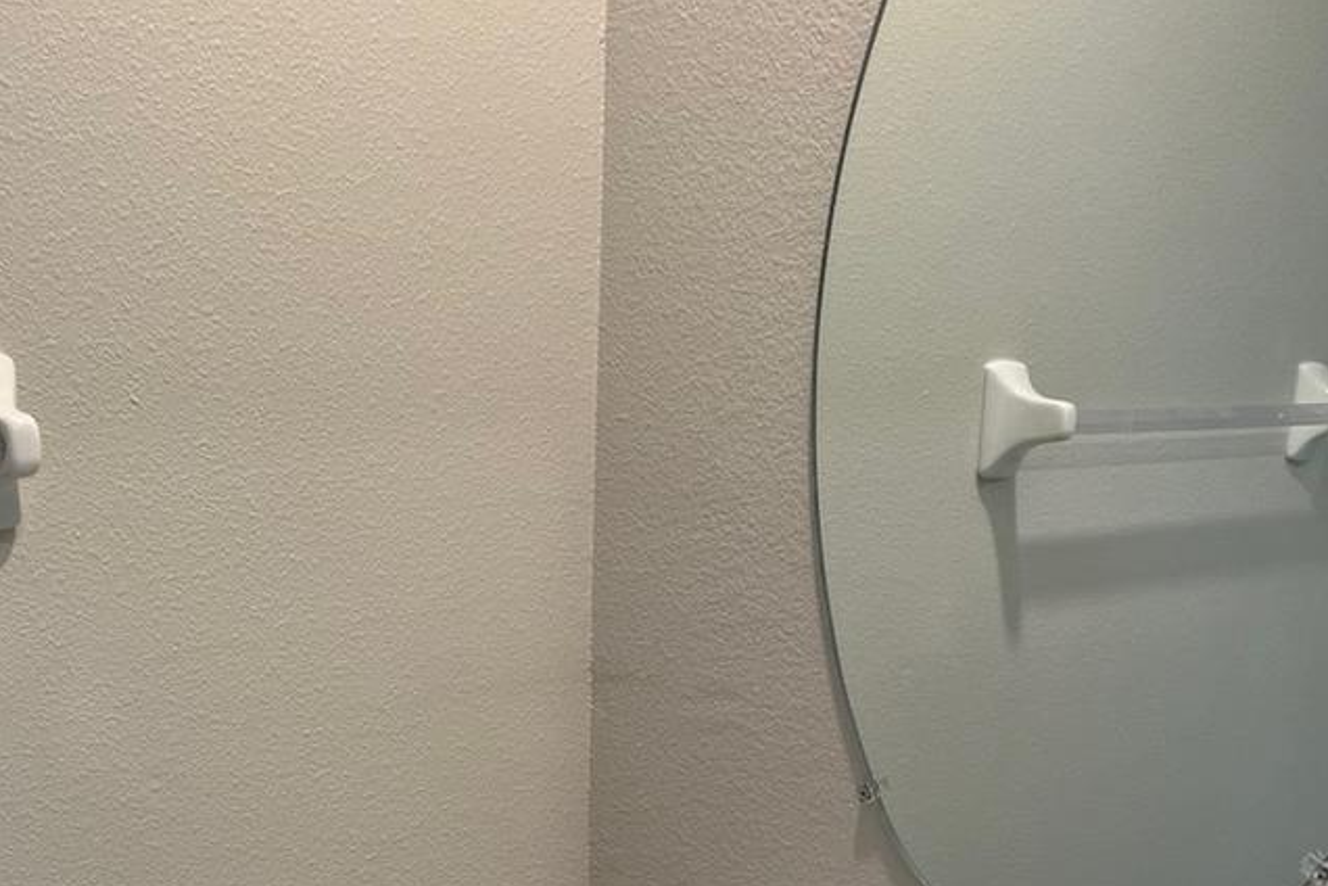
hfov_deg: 38.4
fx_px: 1881
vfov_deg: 24.9
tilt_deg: -15.3
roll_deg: +0.7
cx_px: 434
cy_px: 945
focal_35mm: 51
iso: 125
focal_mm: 5.7
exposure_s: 1/120
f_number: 1.5
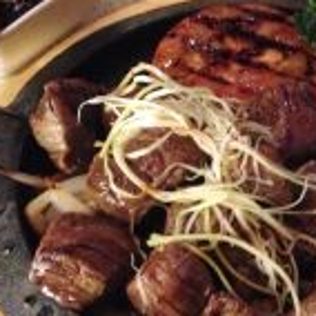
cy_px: 189
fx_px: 847
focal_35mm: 82
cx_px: 254
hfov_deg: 20.9
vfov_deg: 21.1
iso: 800
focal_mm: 4.13
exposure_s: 1/15
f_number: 2.4
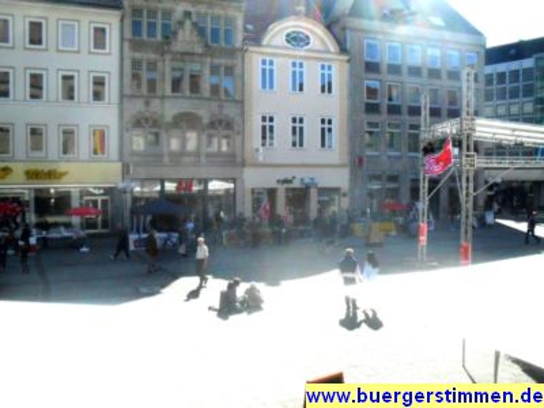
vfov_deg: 40.7
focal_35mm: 35
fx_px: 550
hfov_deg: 52.6
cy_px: 204
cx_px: 272
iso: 800
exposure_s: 1/1000
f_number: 8.4
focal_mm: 6.3
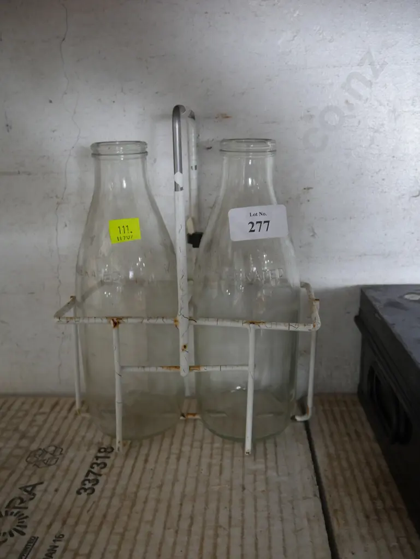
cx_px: 210
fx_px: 485
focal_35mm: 30
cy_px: 280
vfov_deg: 59.9
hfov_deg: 46.8
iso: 1000
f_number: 3.6
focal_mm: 15
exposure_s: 1/60
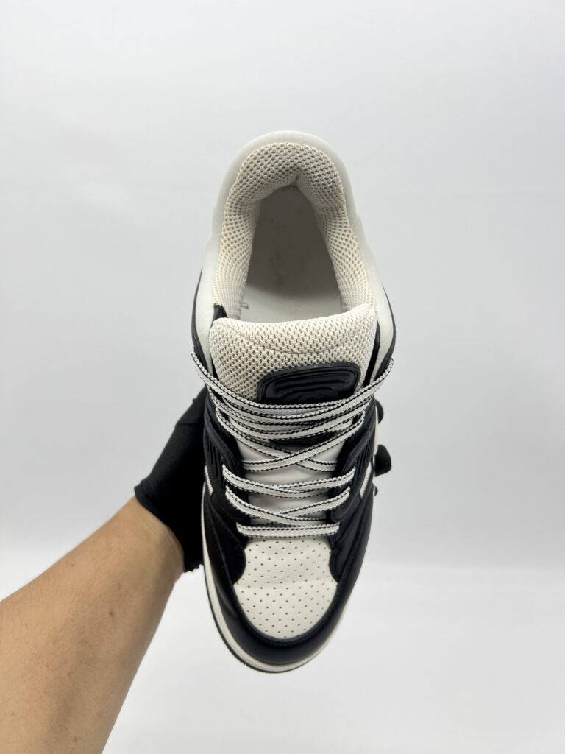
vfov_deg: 67.3
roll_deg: +0.2
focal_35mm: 26
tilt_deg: -15.3
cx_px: 282
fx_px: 566
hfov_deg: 53.1
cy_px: 377
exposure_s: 1/127
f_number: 1.5
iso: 32
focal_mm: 5.7
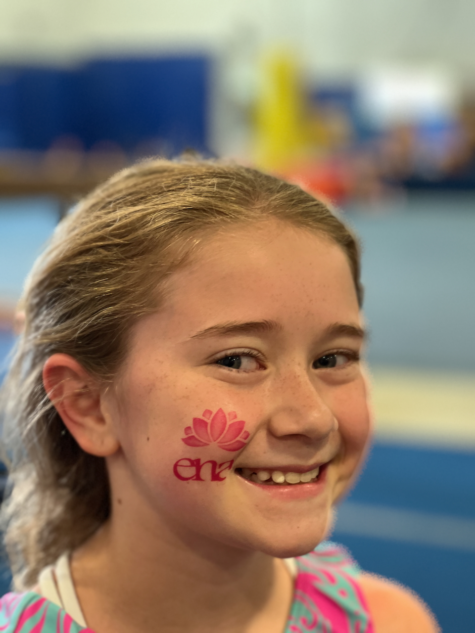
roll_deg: -0.2
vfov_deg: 25.3
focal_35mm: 77
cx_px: 238
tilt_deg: -6.8
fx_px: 1409
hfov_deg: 19.1
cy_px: 316
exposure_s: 1/30
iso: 400
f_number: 2.8
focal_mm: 9
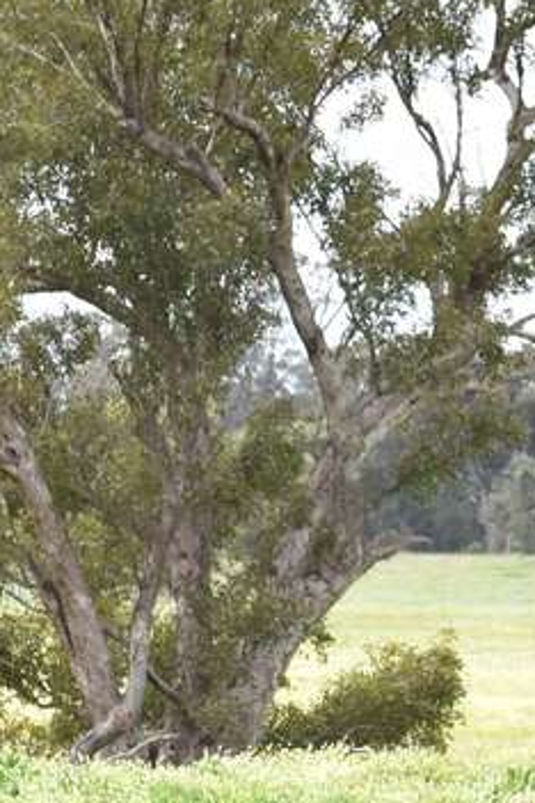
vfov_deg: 3.6
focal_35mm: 575
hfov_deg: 2.4
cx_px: 656
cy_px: 892
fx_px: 12817
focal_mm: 70
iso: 200
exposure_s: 1/320
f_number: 9
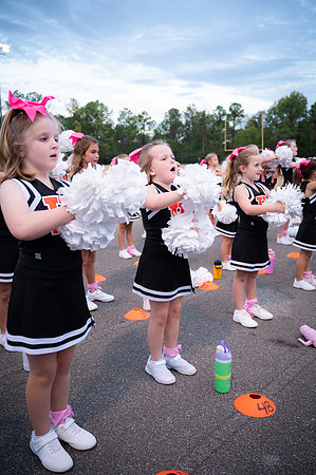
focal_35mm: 32
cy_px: 238
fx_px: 416
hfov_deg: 41.6
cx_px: 158
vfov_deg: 59.5
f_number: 4
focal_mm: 31.5
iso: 1250
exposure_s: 1/400
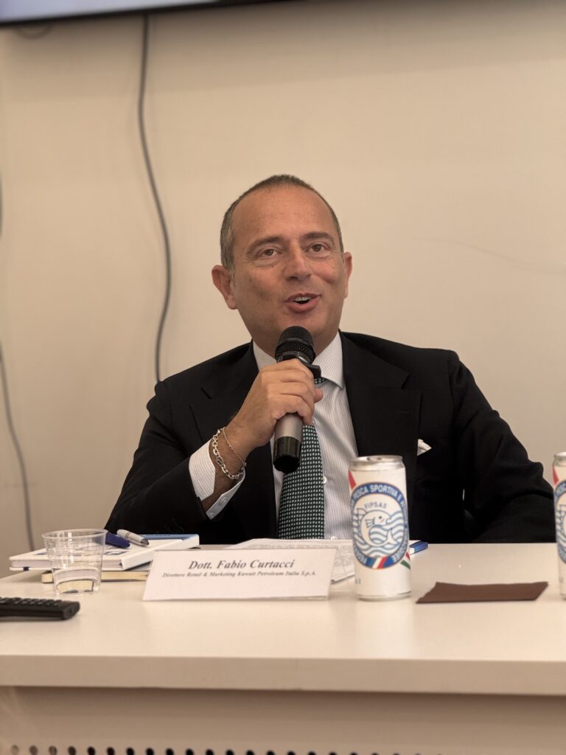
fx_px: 2616
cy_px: 378
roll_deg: +3.6
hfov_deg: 12.3
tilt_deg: -2.3
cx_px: 283
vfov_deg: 16.4
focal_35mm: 120
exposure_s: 1/100
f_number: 2.8
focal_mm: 15.66
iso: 200
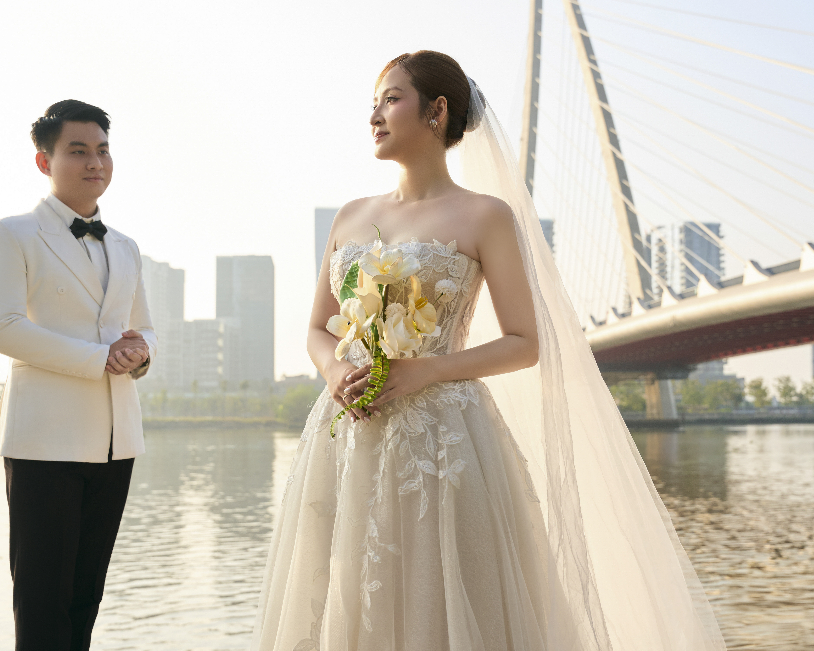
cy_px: 321
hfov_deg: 42.2
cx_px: 410
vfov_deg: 34.3
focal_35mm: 44
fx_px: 1056
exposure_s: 1/1600
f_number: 4.5
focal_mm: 37.7
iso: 500
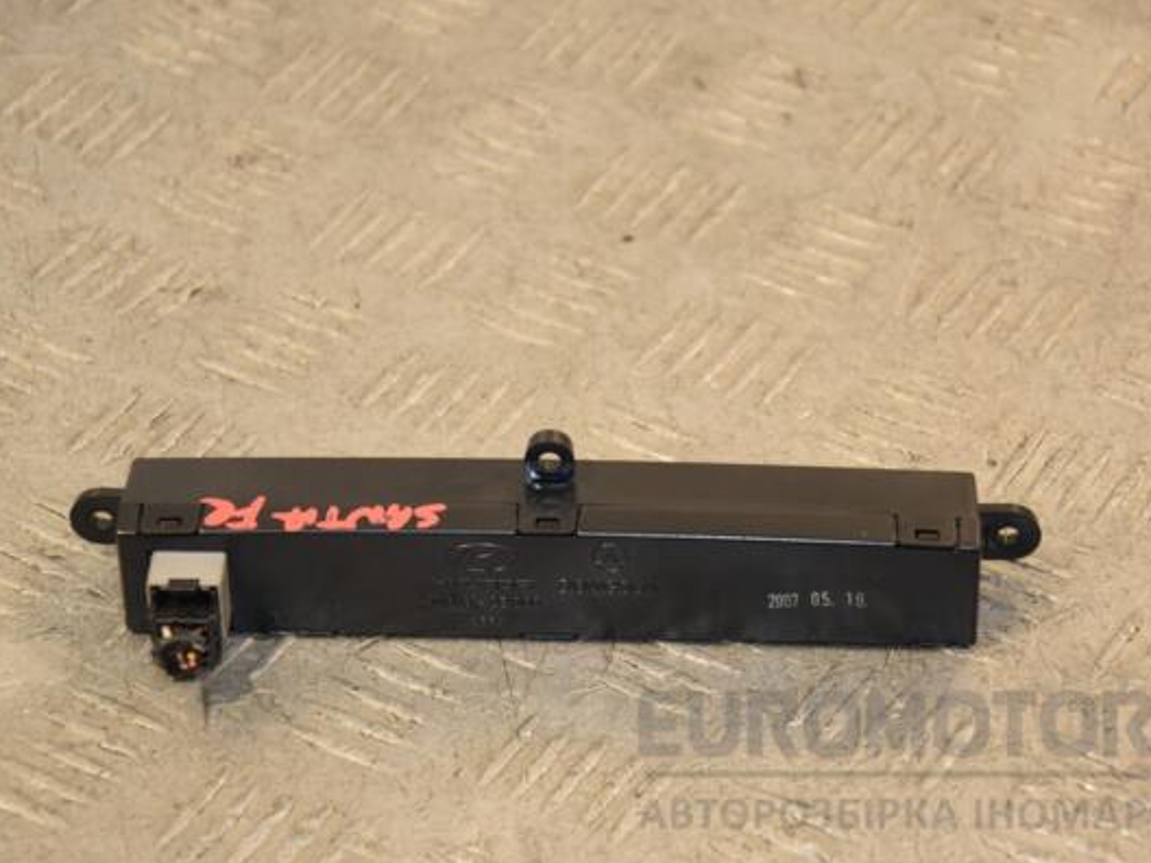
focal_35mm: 131
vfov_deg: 11.3
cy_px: 434
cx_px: 597
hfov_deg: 15.1
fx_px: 4356
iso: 800
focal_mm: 80
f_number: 5.3
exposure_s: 1/100
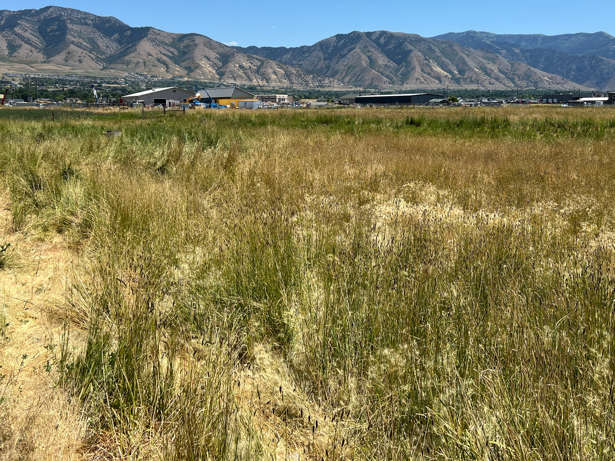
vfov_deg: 40.3
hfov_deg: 52.4
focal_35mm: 35
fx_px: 622
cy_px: 162
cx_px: 355
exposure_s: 1/4831
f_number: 1.5
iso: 50
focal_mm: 5.7
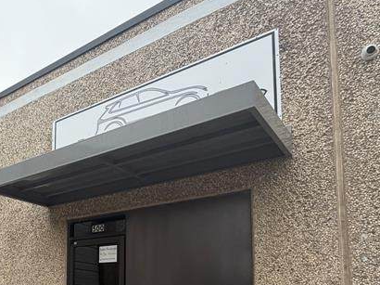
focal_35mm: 35
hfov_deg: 48.4
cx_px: 56
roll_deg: -1.1
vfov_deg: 37.7
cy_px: 262
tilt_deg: +4.6
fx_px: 384
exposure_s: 1/232
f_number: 2.2
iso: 40
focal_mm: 2.22
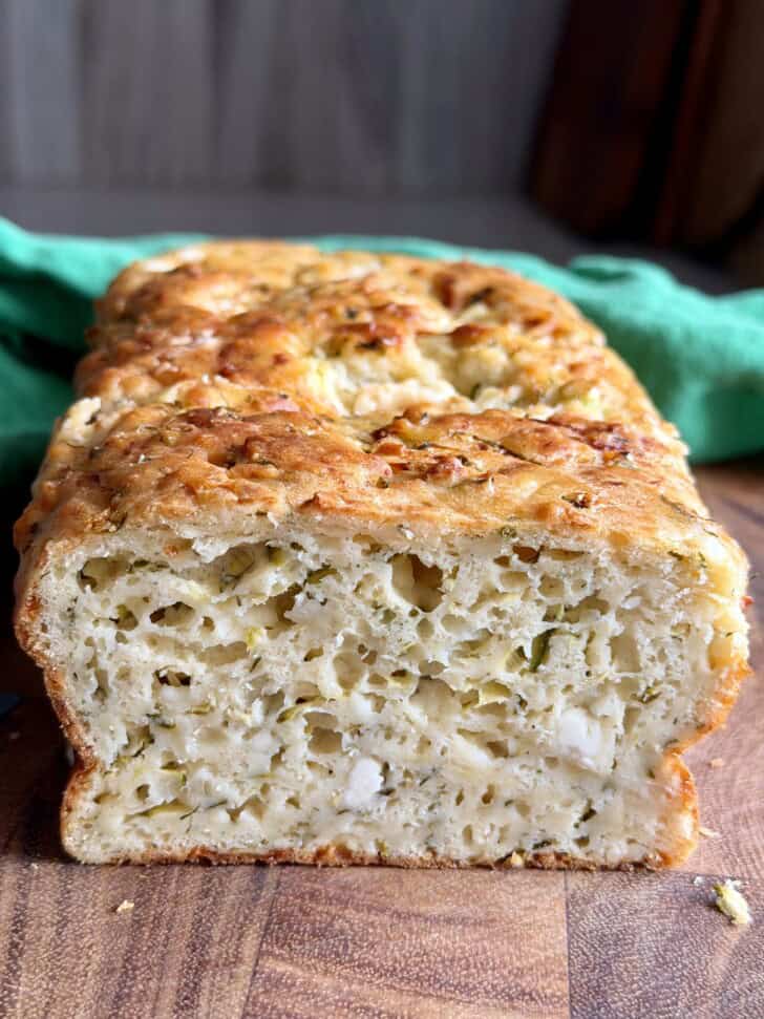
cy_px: 510
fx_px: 1413
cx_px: 382
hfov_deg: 30.3
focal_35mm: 48
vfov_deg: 39.7
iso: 50
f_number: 1.8
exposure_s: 1/121
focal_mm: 6.8
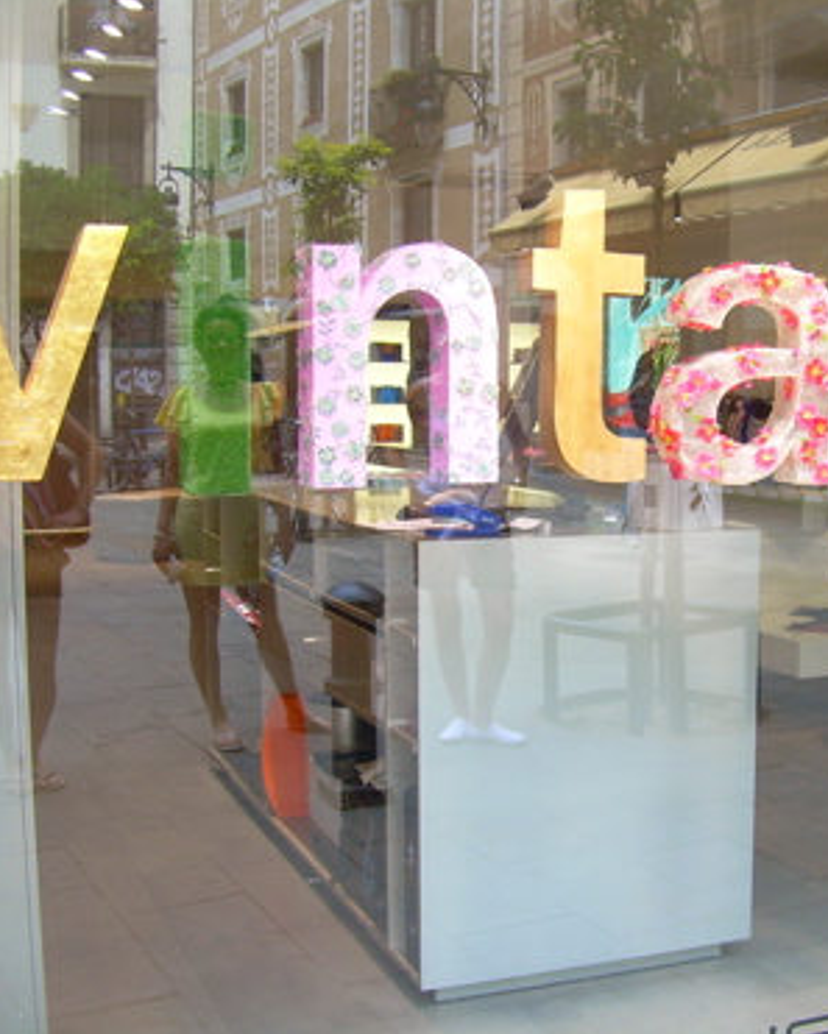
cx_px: 583
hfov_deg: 29.9
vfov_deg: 37.3
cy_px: 514
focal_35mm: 50
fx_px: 1531
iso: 50
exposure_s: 1/65.4
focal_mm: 6.3
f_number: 2.8
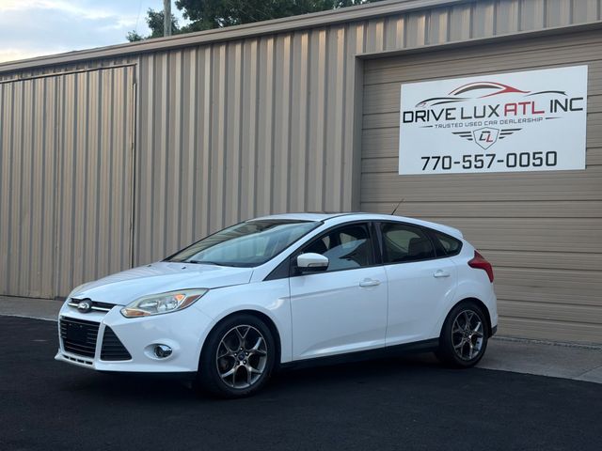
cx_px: 301
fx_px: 835
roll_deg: -1.0
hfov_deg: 39.7
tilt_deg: +0.3
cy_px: 226
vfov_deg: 30.3
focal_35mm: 48
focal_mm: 6.76
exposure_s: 1/331
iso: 64
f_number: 1.78
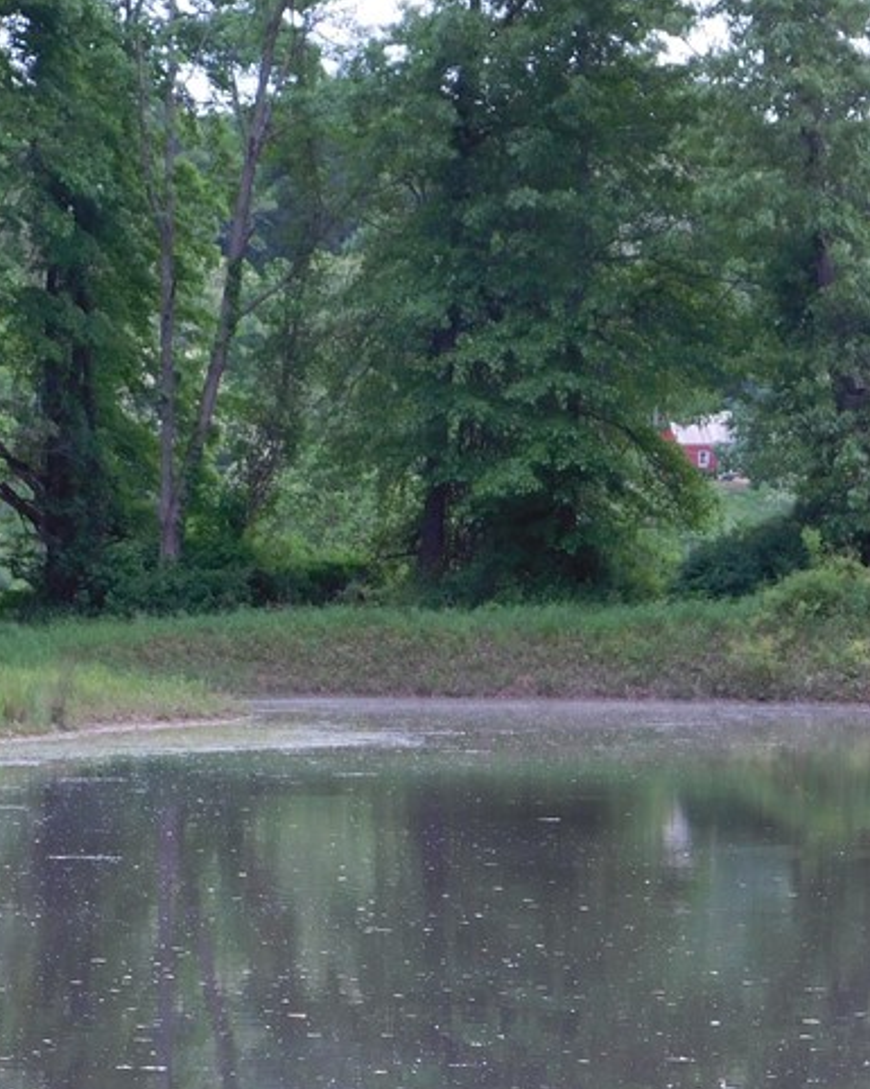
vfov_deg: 11.6
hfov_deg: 9.3
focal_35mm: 166
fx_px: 5348
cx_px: 438
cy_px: 734
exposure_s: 1/30
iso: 125
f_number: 4.4
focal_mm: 14.2
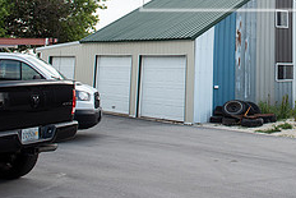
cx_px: 305
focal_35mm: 60
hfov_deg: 30.7
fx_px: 494
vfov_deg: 21.3
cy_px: -30
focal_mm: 24
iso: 100
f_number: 5
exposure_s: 1/400
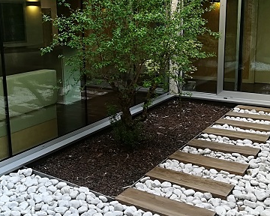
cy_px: 88
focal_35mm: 42
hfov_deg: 43.6
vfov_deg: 35.6
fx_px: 336
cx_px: 110
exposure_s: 1/100
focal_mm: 3.83
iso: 80
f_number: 2.2
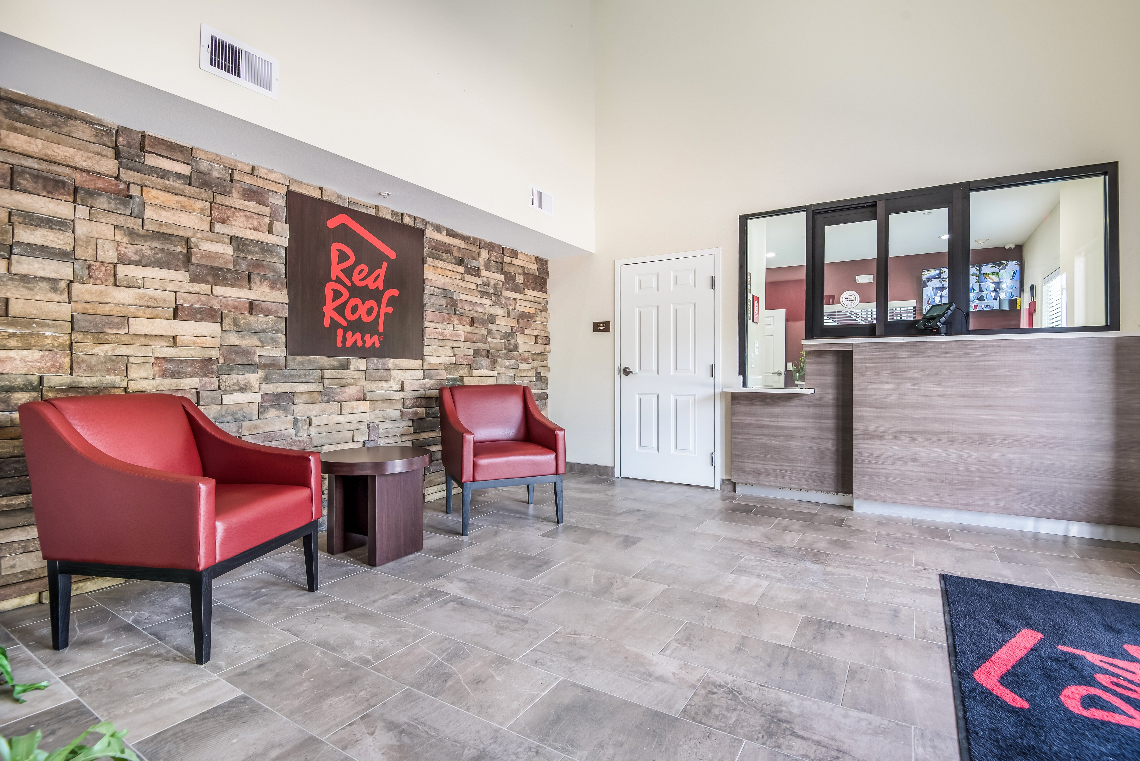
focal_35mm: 16
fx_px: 507
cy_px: 380
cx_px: 570
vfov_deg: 73.8
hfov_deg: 96.7
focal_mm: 16
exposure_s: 1/6
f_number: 8
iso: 400
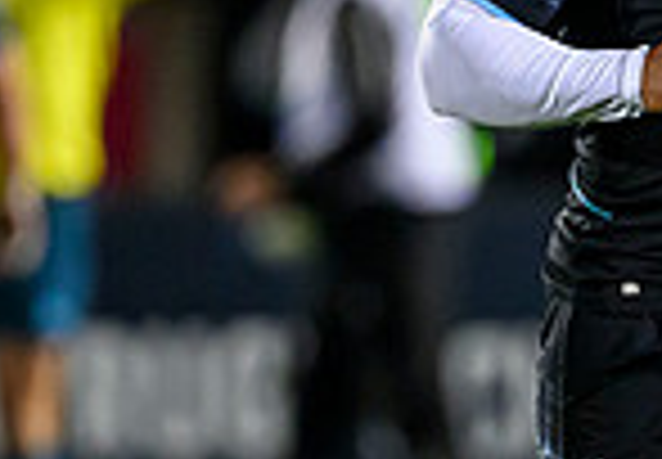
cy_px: 320
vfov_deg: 0.7
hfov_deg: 1.1
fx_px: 35474
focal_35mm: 1905
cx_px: 1006
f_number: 3.2
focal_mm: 400
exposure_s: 1/1000
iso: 8000
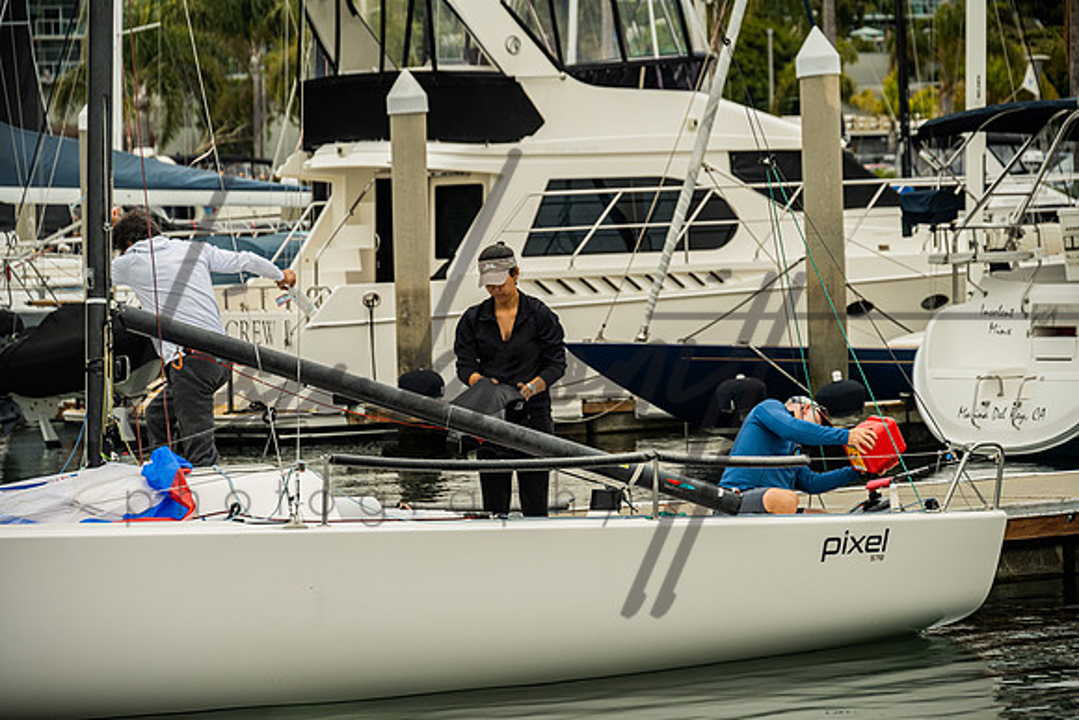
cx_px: 540
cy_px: 360
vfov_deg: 9.8
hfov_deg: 14.7
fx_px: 4197
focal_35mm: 140
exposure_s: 1/500
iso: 320
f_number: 6.3
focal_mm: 140
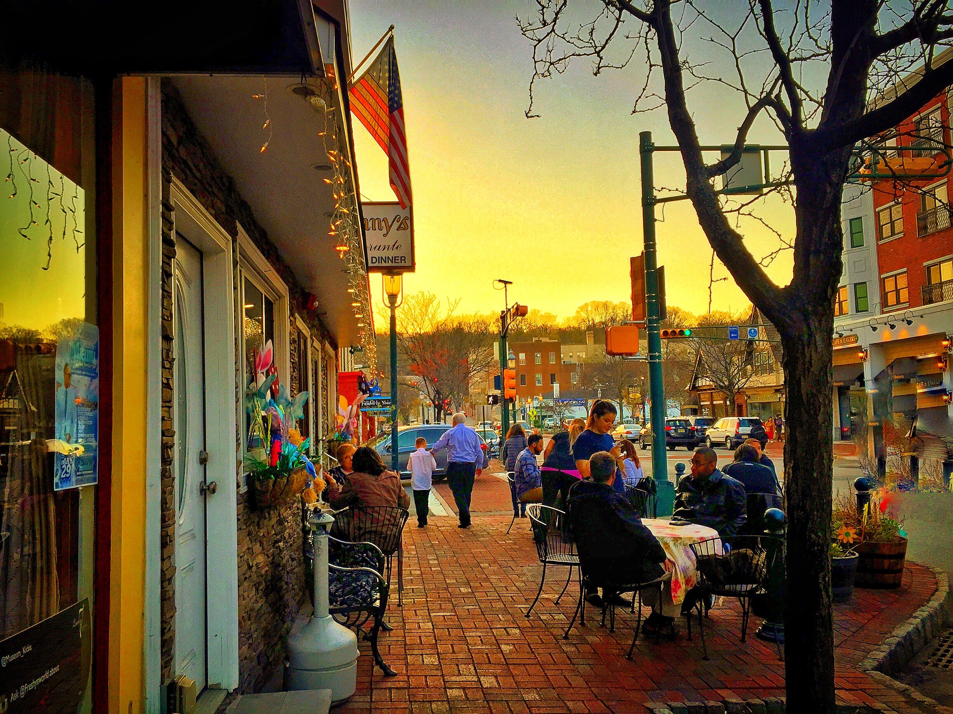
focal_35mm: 29
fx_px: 798
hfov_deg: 61.7
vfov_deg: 48.2
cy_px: 357
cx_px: 476
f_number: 2.2
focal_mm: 4.15
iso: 32
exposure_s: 1/269
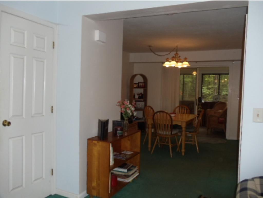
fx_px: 334
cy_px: 99
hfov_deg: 42.9
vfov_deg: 32.9
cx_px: 132
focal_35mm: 44
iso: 200
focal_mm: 6
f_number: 3.5
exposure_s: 1/30
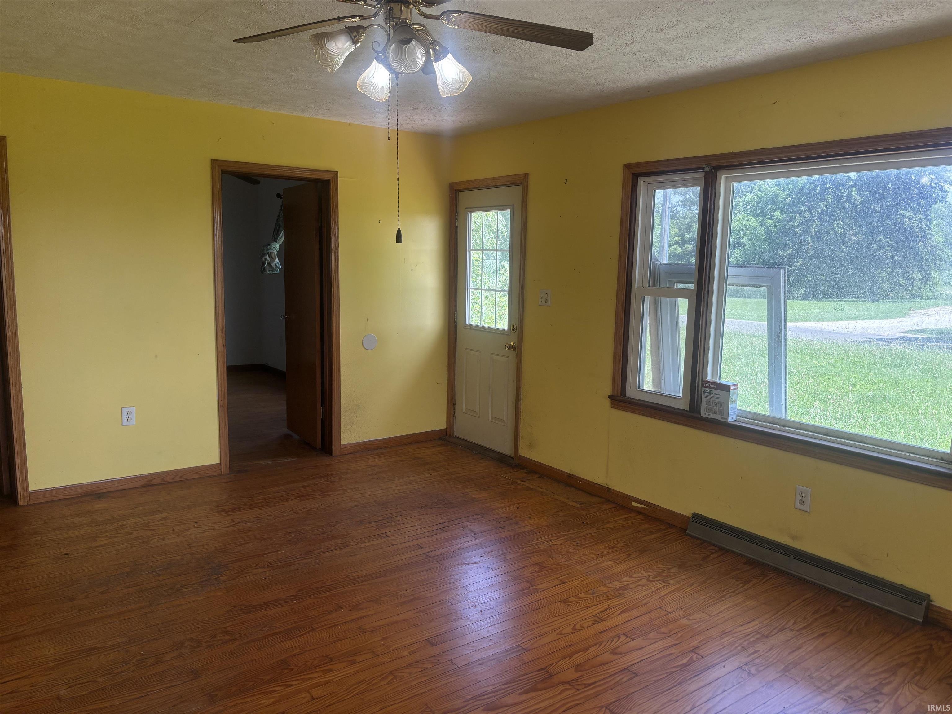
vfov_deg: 53.1
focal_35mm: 26
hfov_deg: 67.3
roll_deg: -1.5
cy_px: 357
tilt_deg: -8.8
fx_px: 715
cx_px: 476
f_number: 1.6
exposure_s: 1/349
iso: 50
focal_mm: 5.96
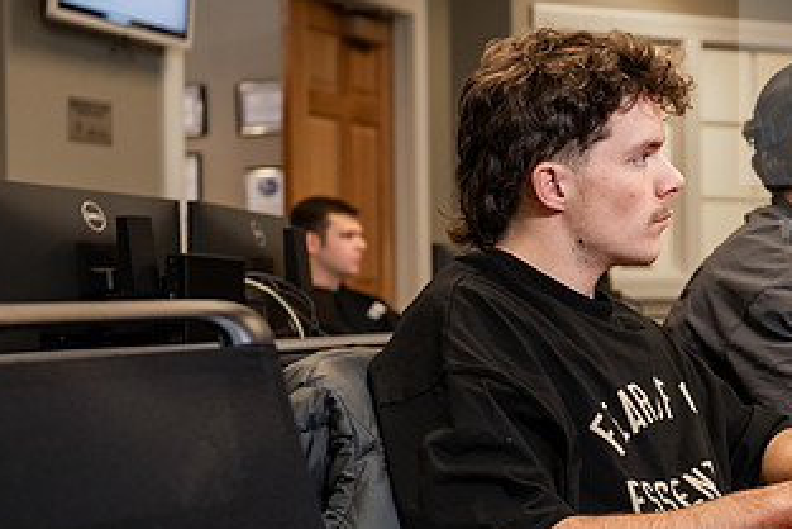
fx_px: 1959
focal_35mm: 89
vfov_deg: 15.4
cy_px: 280
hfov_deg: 22.5
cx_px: 663
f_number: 3.2
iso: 800
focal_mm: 48
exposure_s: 1/125
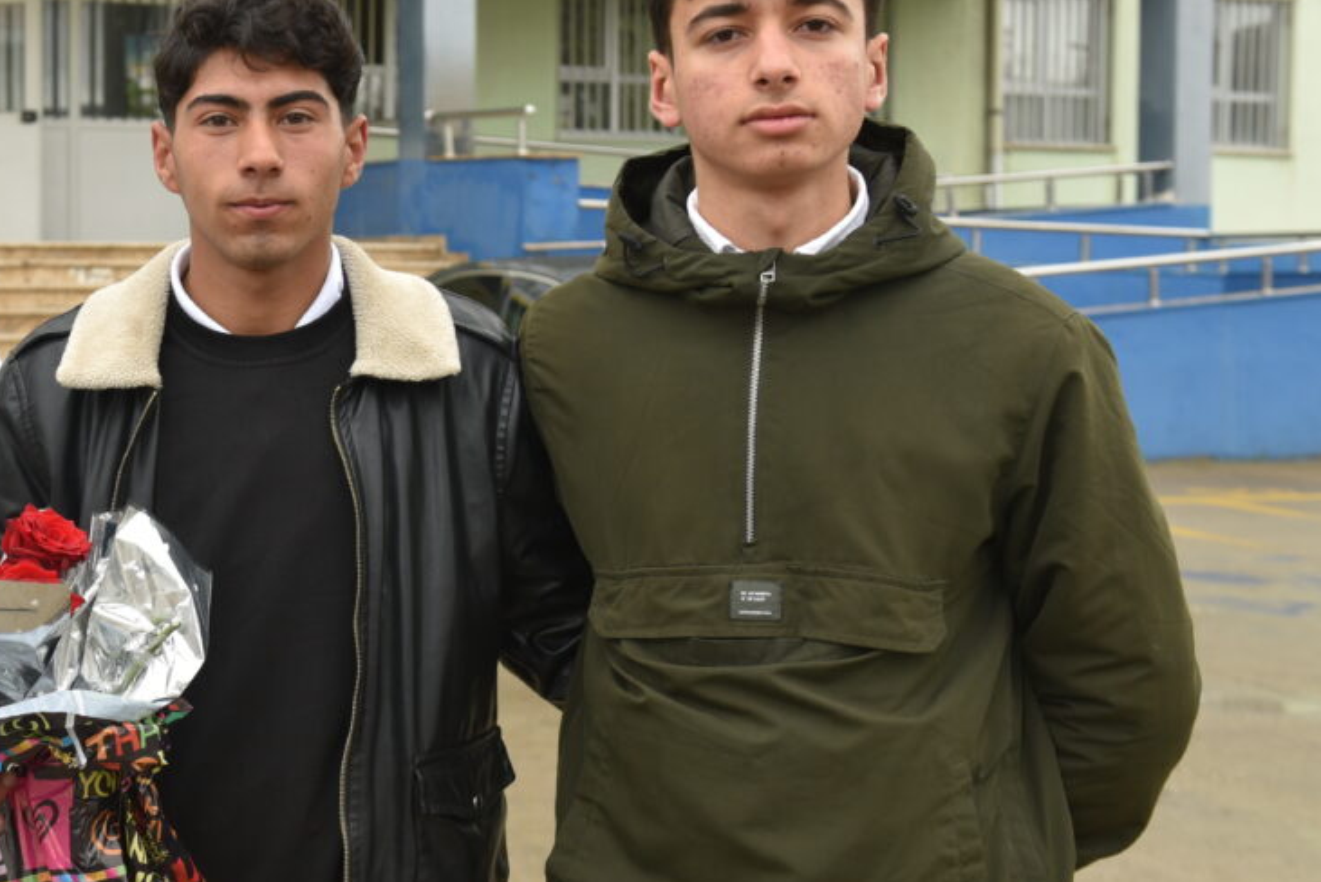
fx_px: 2569
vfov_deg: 19.5
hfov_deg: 28.1
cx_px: 237
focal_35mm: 70
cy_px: 349
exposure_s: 1/125
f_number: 5.6
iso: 400
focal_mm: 40
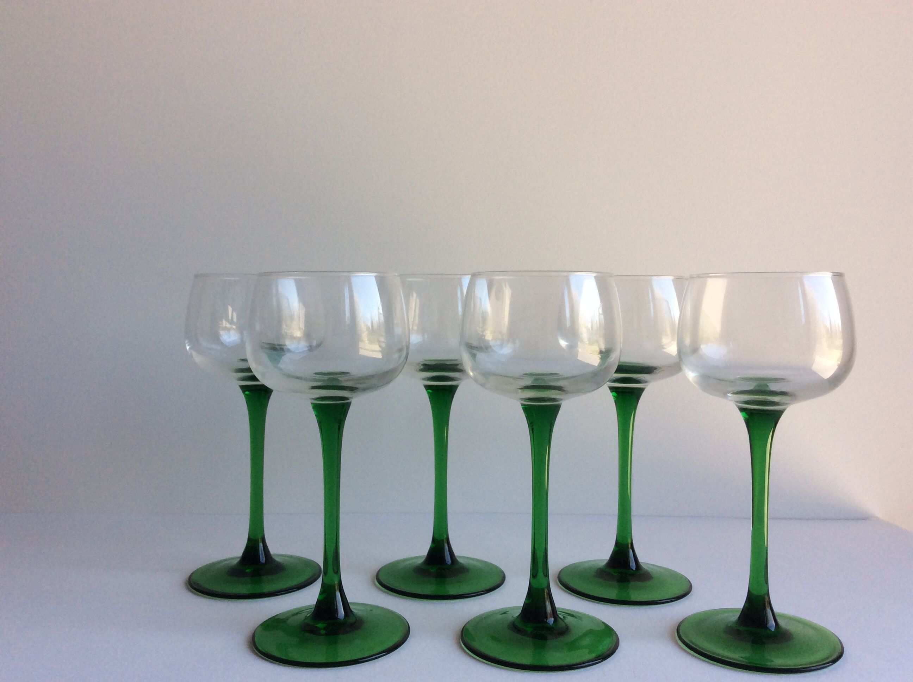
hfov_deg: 56.9
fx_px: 843
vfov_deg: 44.1
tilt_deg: -3.4
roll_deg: +0.7
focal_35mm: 32
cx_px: 456
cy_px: 341
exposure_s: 1/100
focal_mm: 3.3
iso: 40
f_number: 2.4
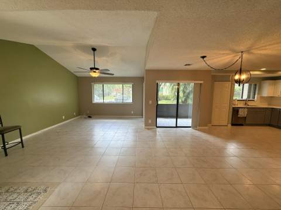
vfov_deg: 85.7
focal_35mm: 14
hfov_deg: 102.1
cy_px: 105
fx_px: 114
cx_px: 140
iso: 100
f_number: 2.2
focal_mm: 2.22
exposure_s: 1/120
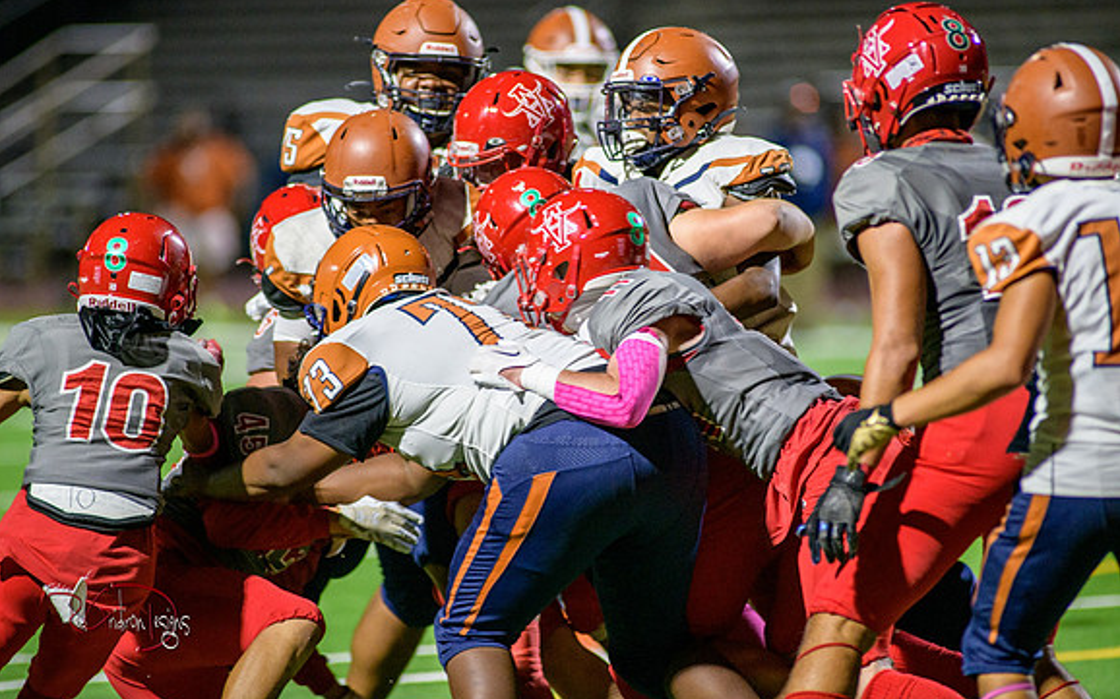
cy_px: 338
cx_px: 560
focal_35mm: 307
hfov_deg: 6.8
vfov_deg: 4.3
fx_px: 9369
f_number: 2.8
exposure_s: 1/500
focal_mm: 300
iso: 2000
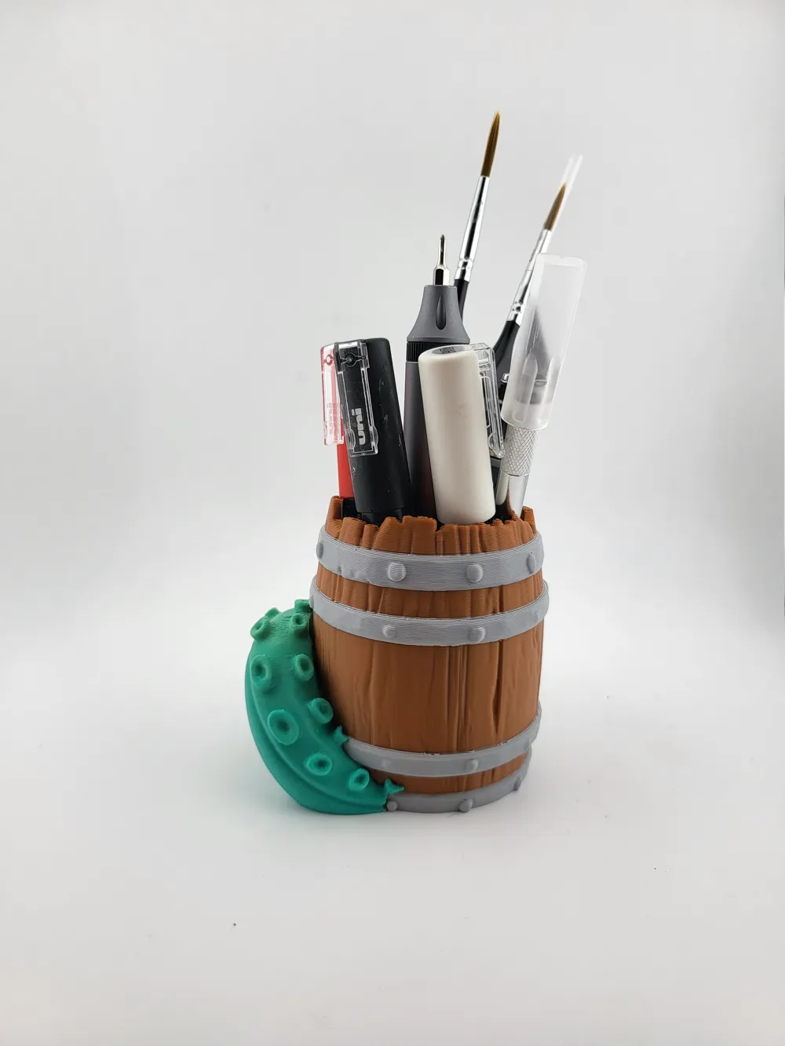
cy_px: 523
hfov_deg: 56.8
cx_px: 392
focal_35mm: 24
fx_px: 726
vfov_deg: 71.6
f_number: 1.8
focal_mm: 5
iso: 40
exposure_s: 1/1111
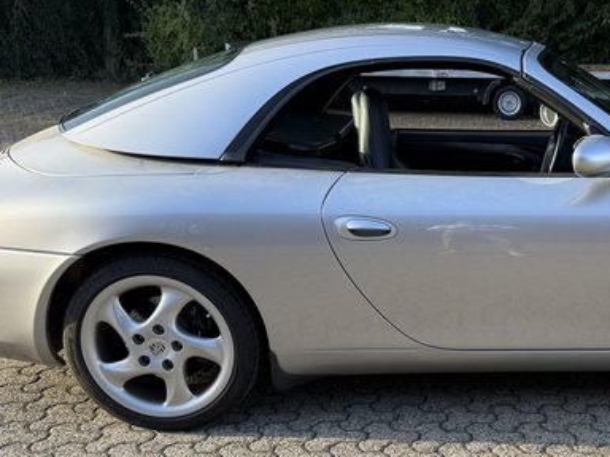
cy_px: 359
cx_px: 494
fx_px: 846
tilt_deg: -19.7
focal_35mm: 48
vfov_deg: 29.6
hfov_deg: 38.1
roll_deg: +0.2
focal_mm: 6.76
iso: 80
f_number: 1.78
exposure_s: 1/632
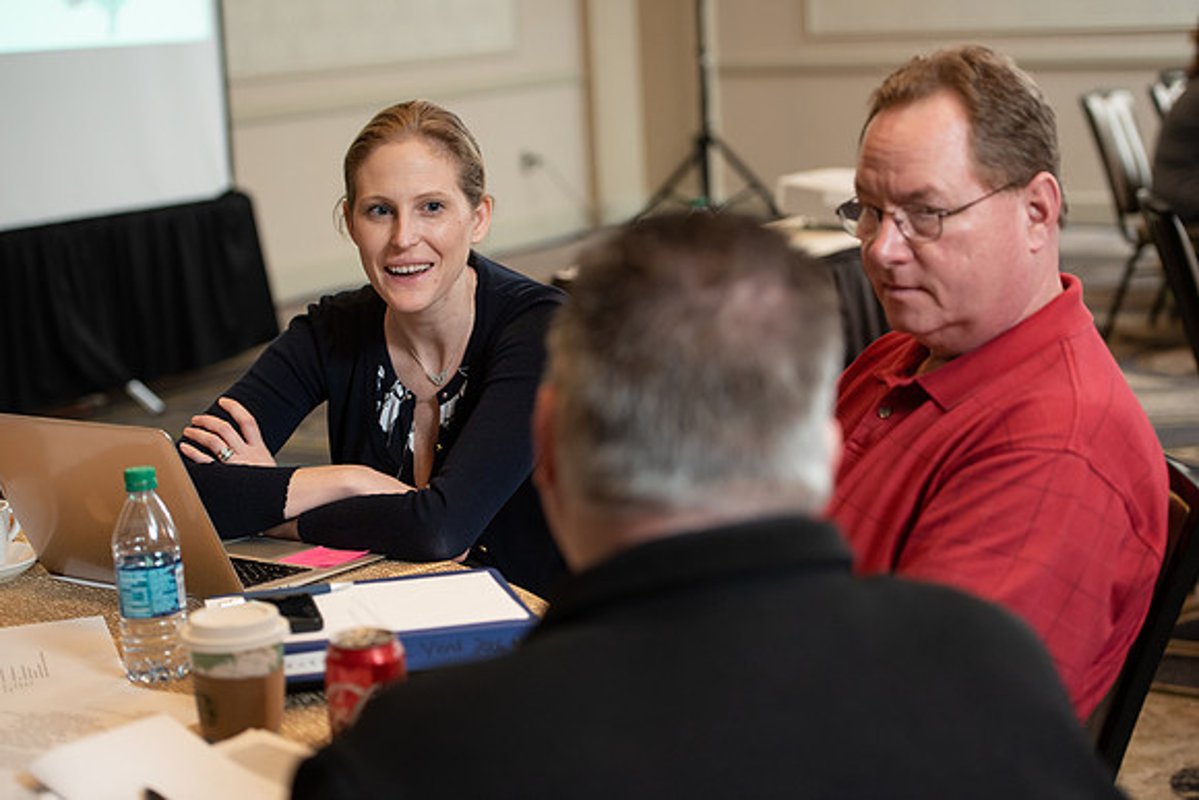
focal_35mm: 70
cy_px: 400
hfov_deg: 28.8
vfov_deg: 19.5
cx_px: 600
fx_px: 2332
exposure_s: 1/200
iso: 1600
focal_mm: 70
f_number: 3.5
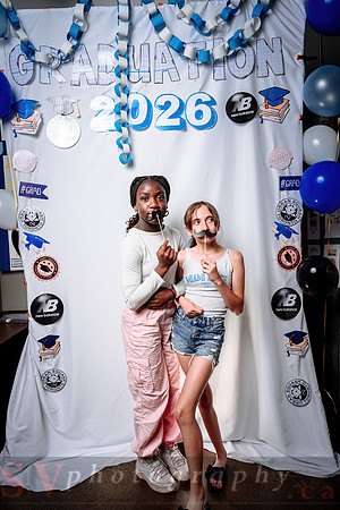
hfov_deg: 53.1
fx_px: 340
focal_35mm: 24
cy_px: 255
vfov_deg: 73.7
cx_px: 170
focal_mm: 24
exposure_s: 1/200
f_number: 4.5
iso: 80
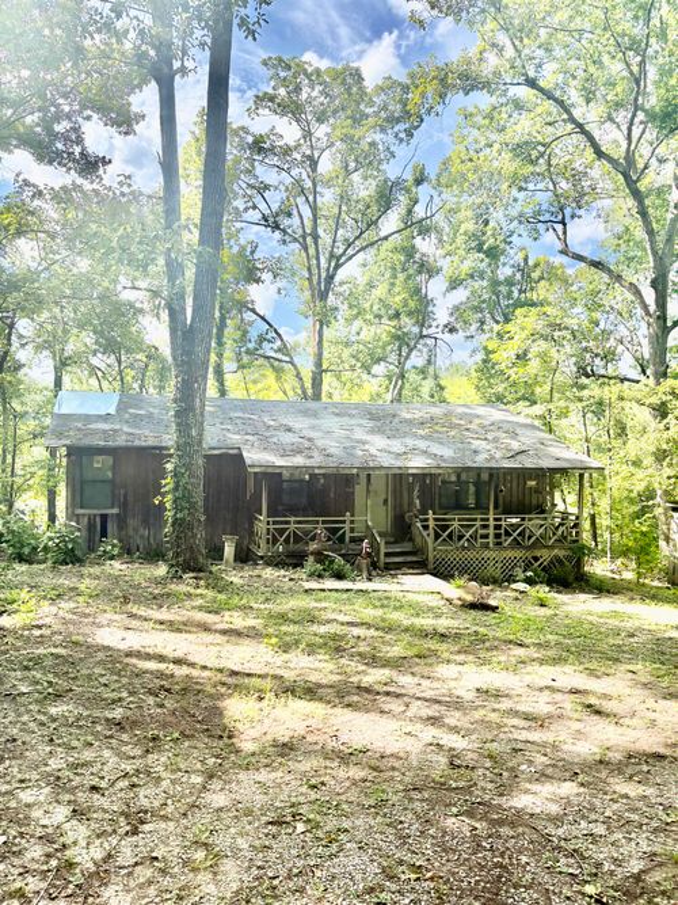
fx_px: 679
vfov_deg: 67.3
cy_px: 452
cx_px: 339
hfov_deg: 53.0
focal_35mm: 26
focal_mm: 5.96
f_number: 1.6
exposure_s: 1/1751
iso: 64
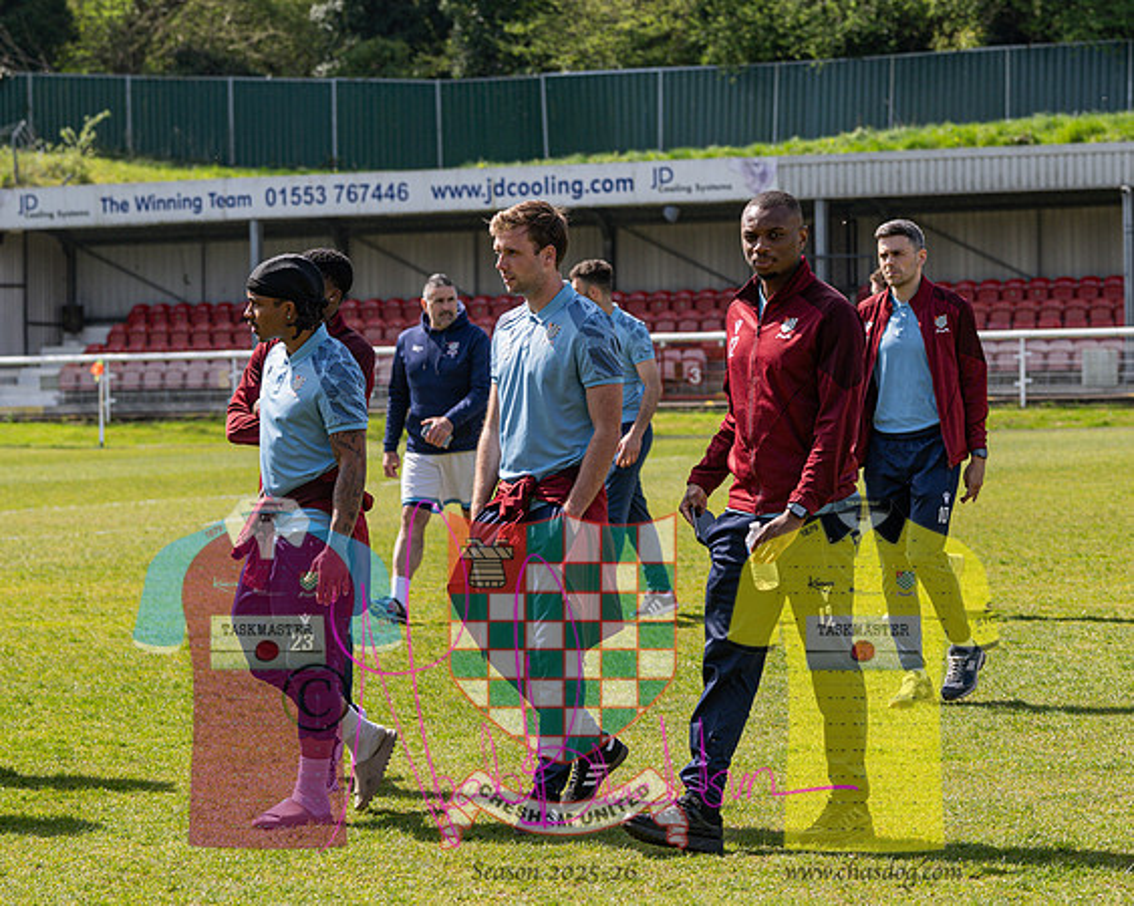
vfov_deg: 11.6
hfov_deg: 14.5
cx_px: 567
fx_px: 4461
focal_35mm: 133
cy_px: 453
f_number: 4
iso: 200
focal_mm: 79
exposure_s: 1/1000
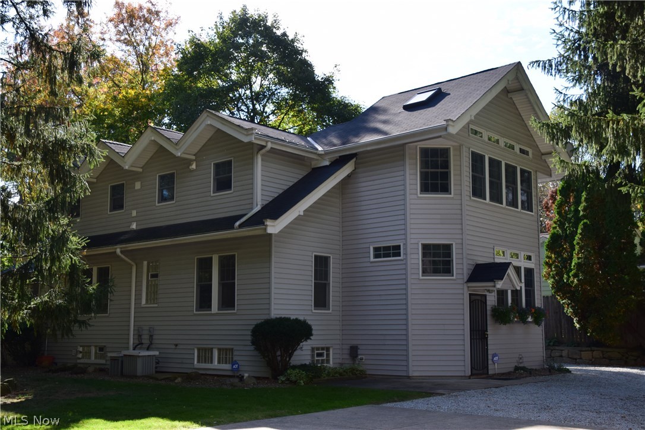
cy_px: 215
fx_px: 726
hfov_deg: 47.9
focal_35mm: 40
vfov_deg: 33.0
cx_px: 322
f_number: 10
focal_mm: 27
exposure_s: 1/250
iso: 400
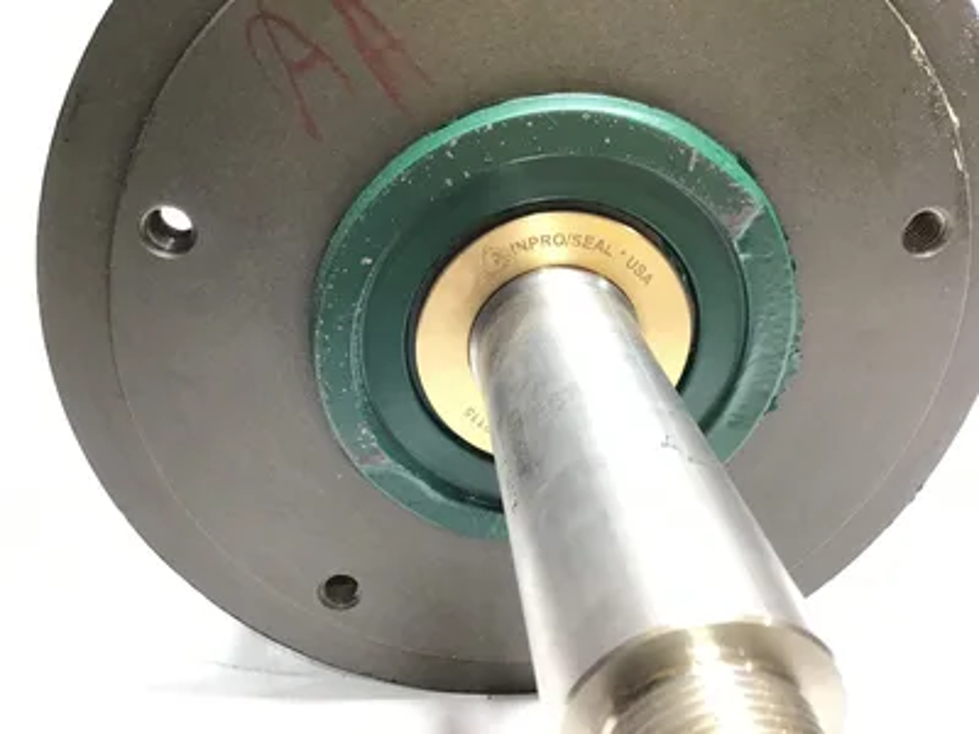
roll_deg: -0.5
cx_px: 490
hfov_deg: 58.4
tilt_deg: -30.4
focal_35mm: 31
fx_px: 877
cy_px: 367
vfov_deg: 45.4
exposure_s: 1/30
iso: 40
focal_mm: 3.3
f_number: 2.4
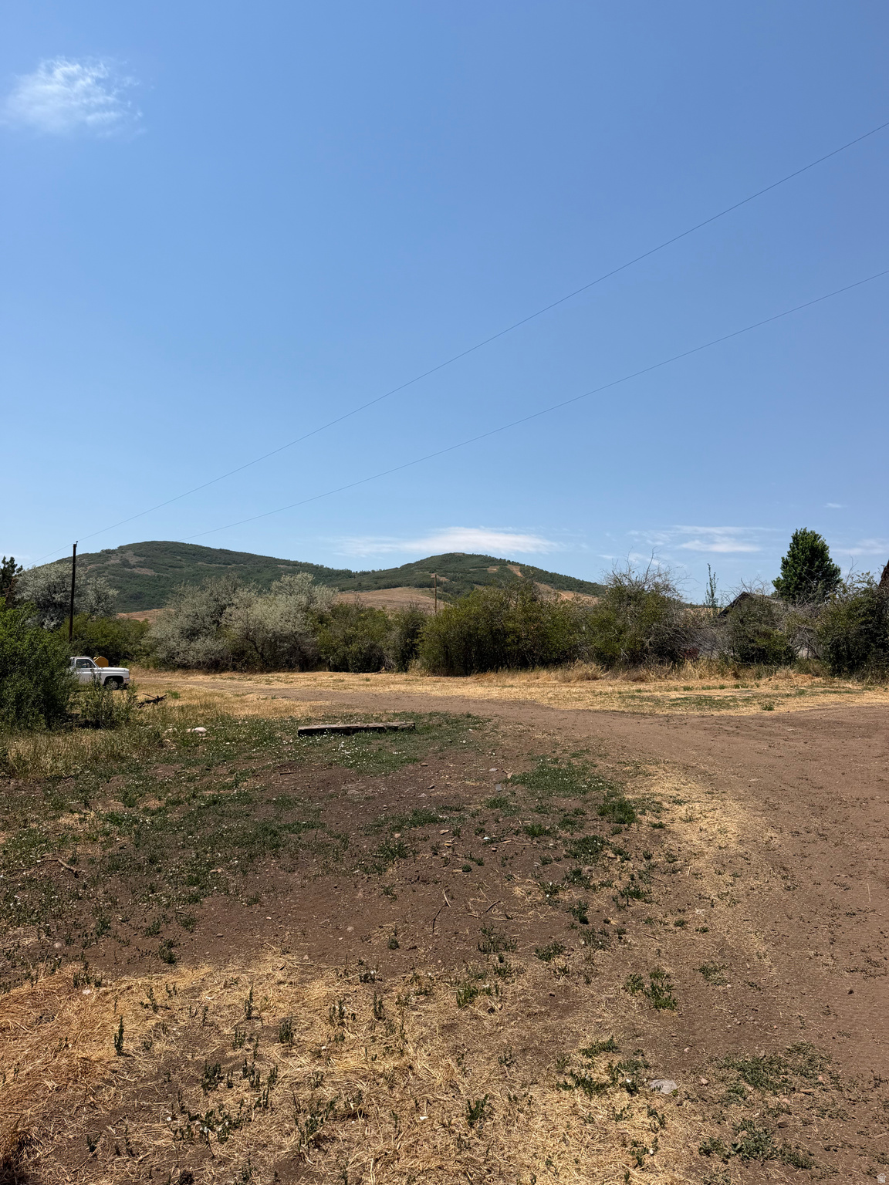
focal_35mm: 24
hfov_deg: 56.8
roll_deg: -1.1
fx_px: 822
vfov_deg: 71.6
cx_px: 444
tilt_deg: +6.4
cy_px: 592
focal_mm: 6.76
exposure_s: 1/7353
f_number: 1.78
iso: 80
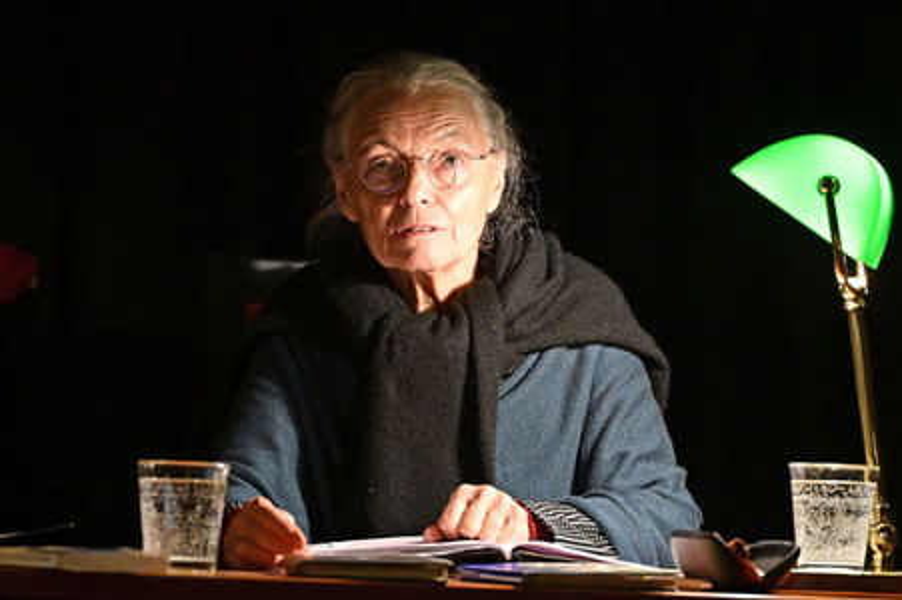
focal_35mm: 200
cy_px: 300
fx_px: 5007
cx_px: 451
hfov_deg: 10.3
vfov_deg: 6.9
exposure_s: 1/200
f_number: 3.2
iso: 5000
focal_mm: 200
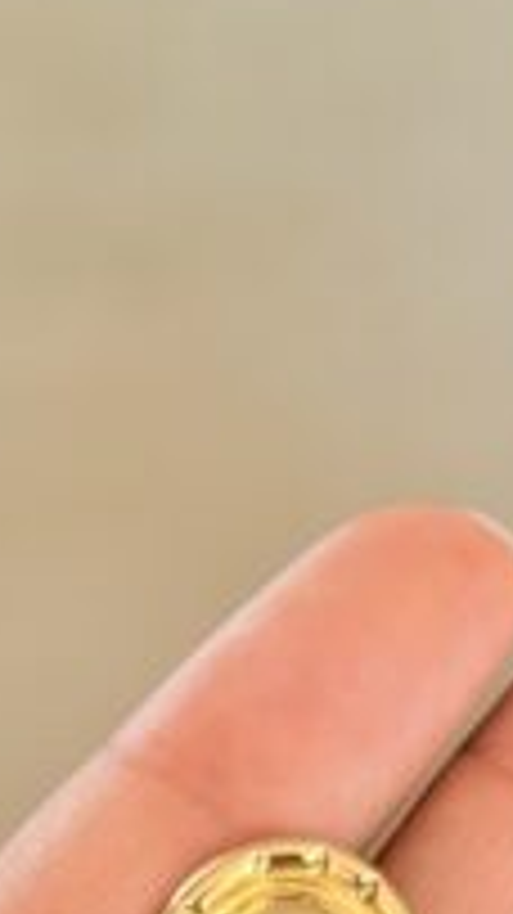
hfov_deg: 8.2
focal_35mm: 148
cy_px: 1227
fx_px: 3583
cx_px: 320
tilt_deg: -48.3
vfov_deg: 13.9
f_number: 1.78
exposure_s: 1/40
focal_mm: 6.76
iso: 250
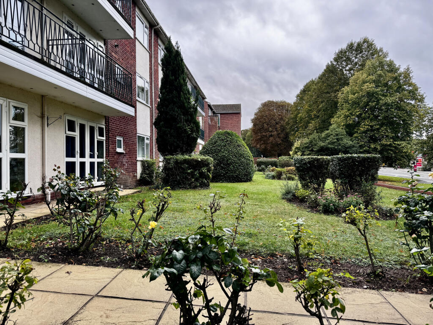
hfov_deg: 71.6
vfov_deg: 56.8
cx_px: 216
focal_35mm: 24
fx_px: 300
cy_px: 162
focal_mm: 6.76
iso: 80
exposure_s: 1/399
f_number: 1.78
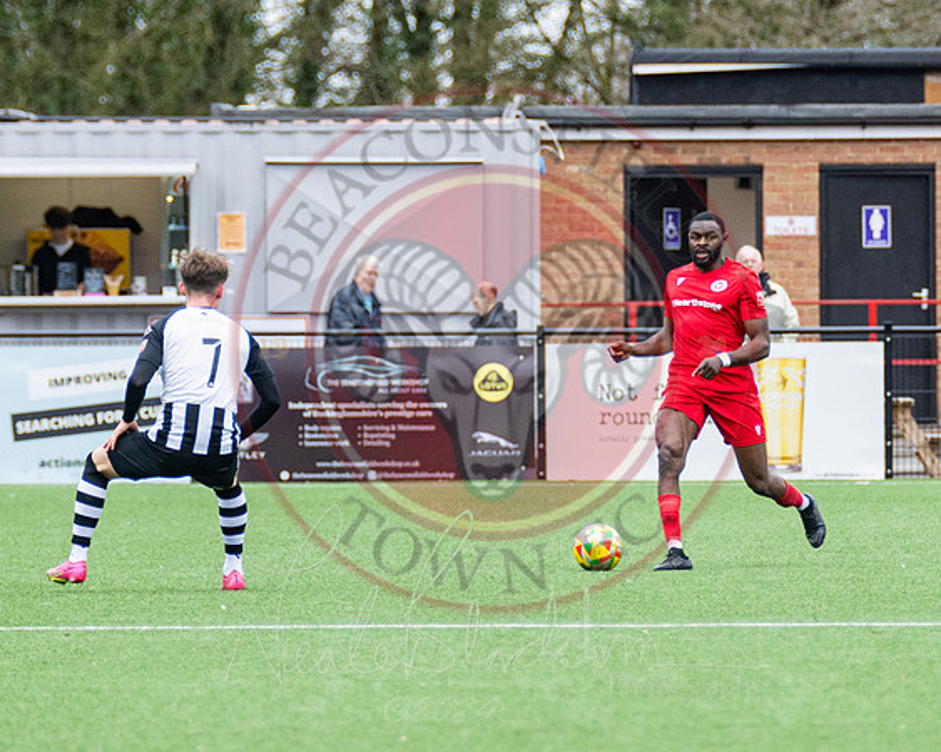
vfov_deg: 3.1
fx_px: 14074
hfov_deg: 3.8
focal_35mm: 506
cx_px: 778
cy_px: 338
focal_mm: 200
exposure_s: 1/1250
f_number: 4
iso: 800
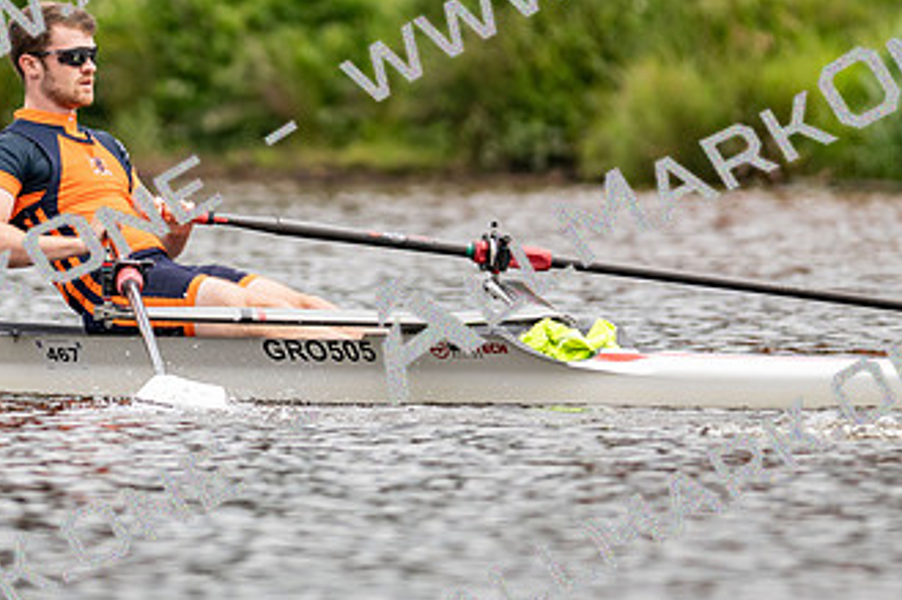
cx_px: 140
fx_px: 19883
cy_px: 148
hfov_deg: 2.6
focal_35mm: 794
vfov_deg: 1.7
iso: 400
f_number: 4
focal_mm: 300
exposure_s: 1/2000
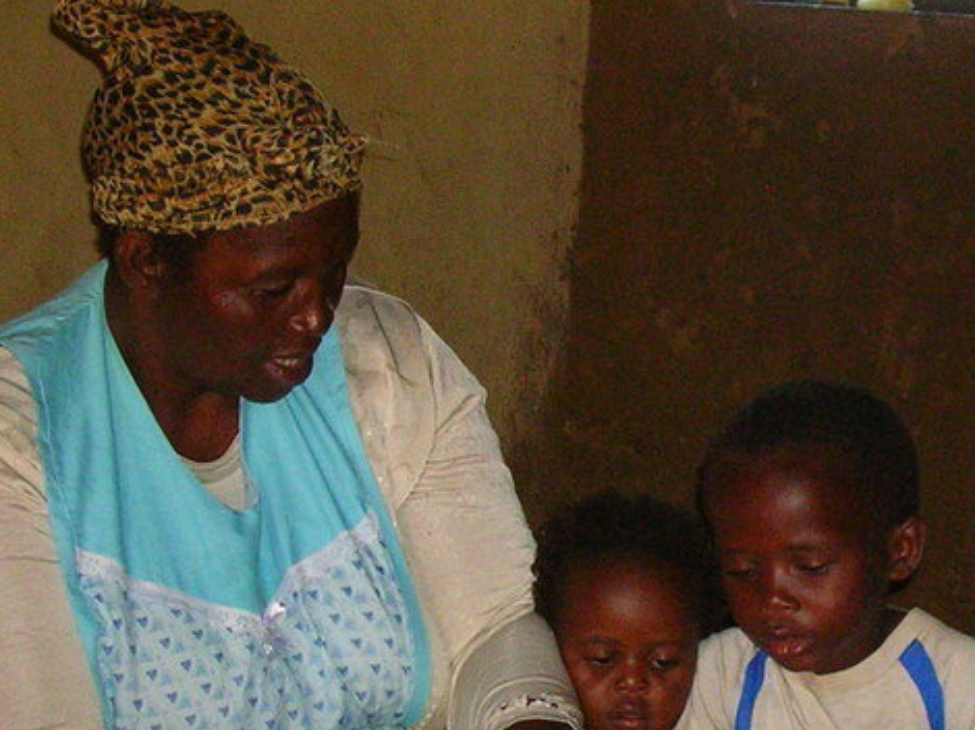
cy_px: 390
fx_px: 4420
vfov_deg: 9.4
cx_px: 882
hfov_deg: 12.5
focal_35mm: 157
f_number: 3.7
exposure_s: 1/60.1
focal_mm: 10.9
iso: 198
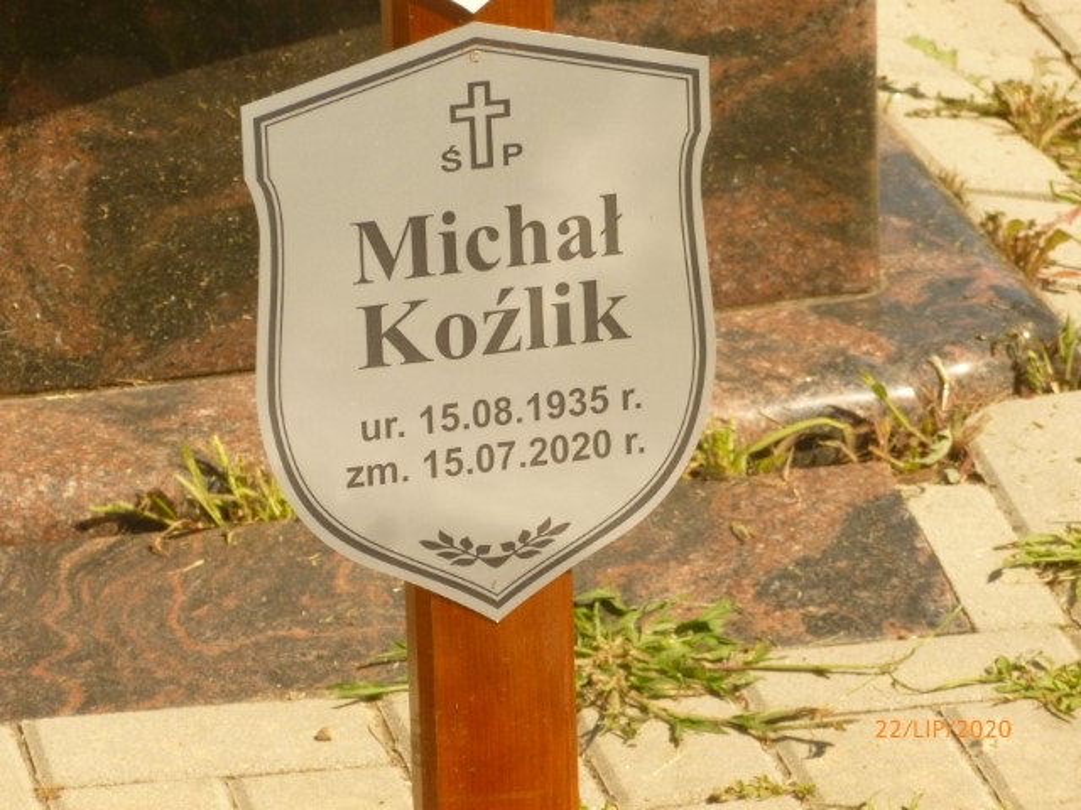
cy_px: 405
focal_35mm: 233
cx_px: 540
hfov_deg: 8.5
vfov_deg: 6.4
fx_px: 7276
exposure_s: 1/640
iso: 200
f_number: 5.9
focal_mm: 40
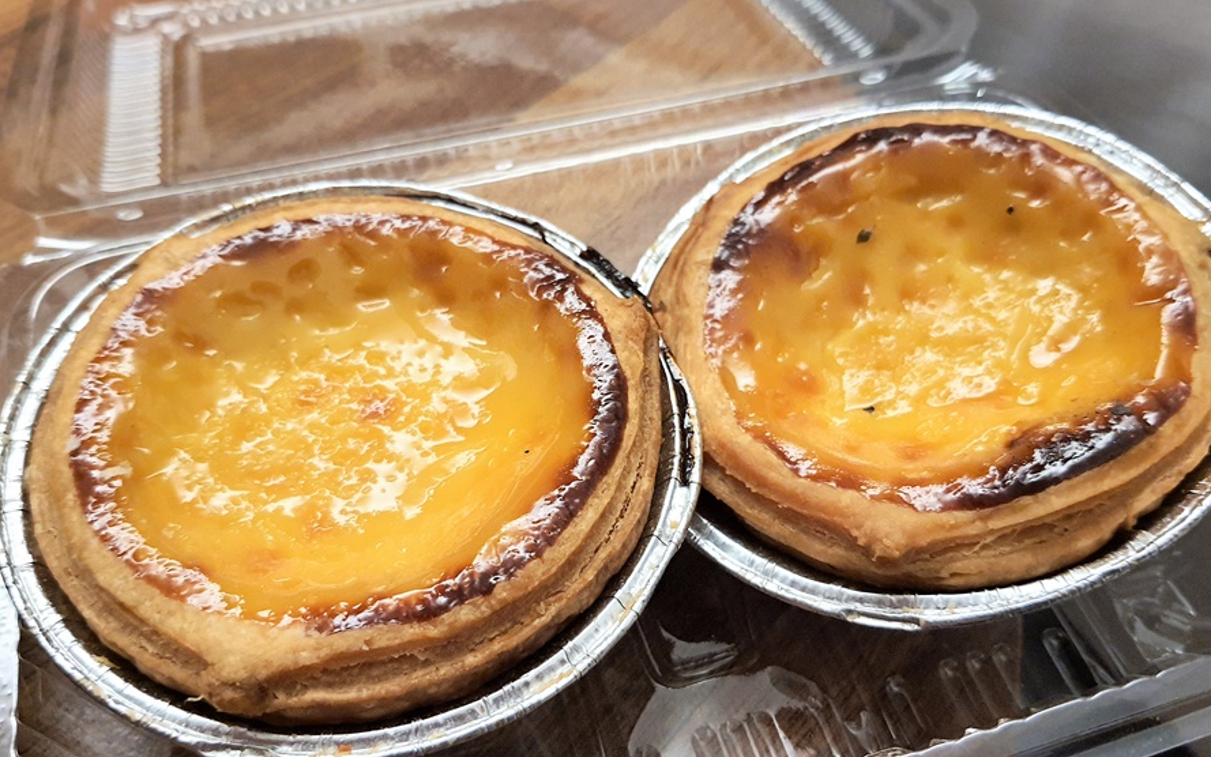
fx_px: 1023
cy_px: 406
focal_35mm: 31
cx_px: 620
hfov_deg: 61.2
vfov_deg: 40.6
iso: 320
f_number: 1.7
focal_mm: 4.32
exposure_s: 1/40
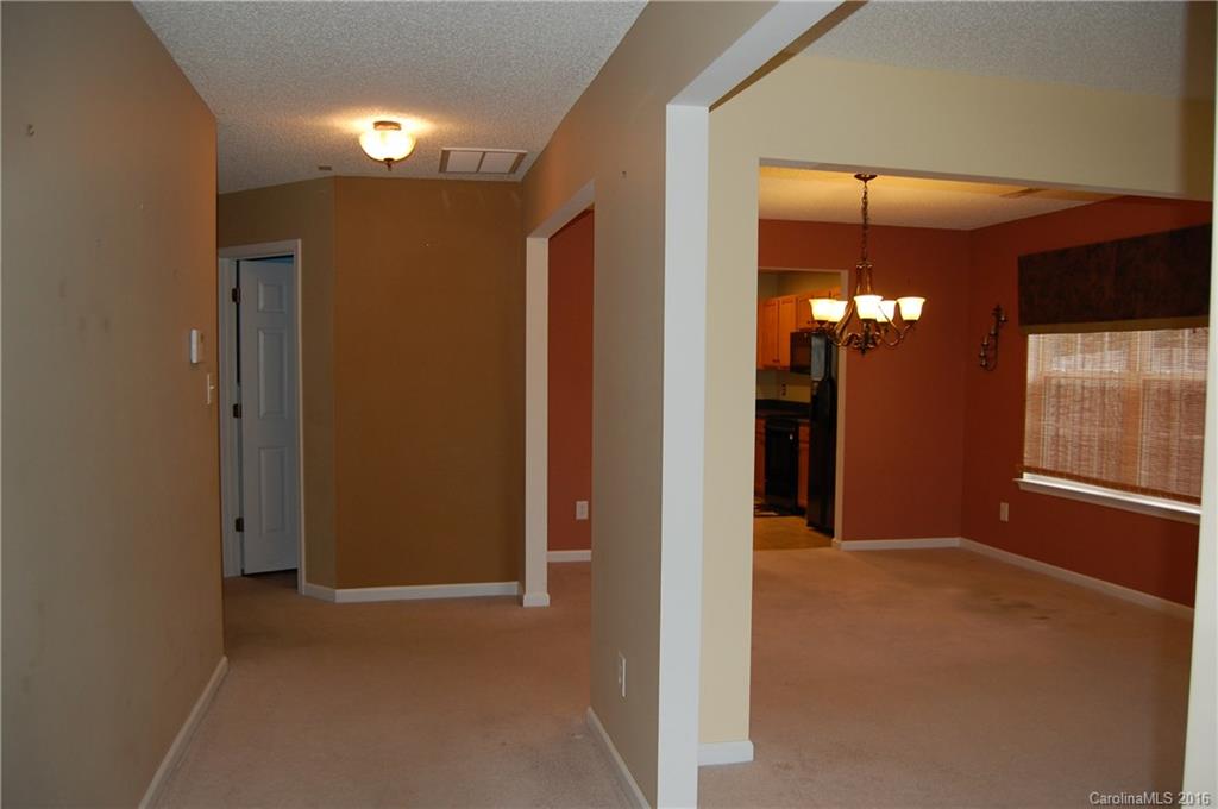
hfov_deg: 67.4
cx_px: 609
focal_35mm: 27
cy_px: 404
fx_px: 912
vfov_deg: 47.8
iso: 400
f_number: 3.5
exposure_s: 1/60
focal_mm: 18
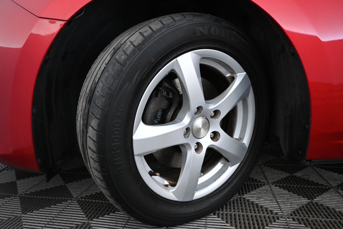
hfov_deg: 68.9
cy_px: 114
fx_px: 250
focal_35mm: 26
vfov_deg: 49.1
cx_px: 172
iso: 2500
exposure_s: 1/30
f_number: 3.5
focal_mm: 17.5
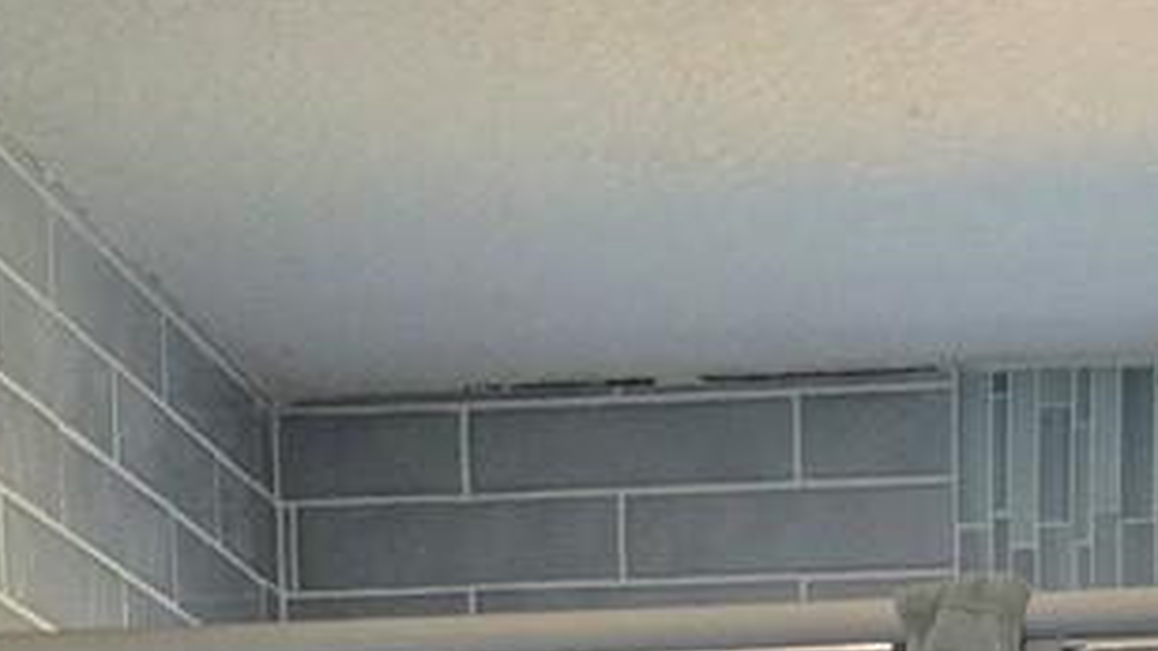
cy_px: 2119
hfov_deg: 16.4
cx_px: 846
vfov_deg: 7.8
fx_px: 3990
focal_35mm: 130
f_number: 1.8
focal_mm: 5.4
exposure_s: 1/120
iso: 800
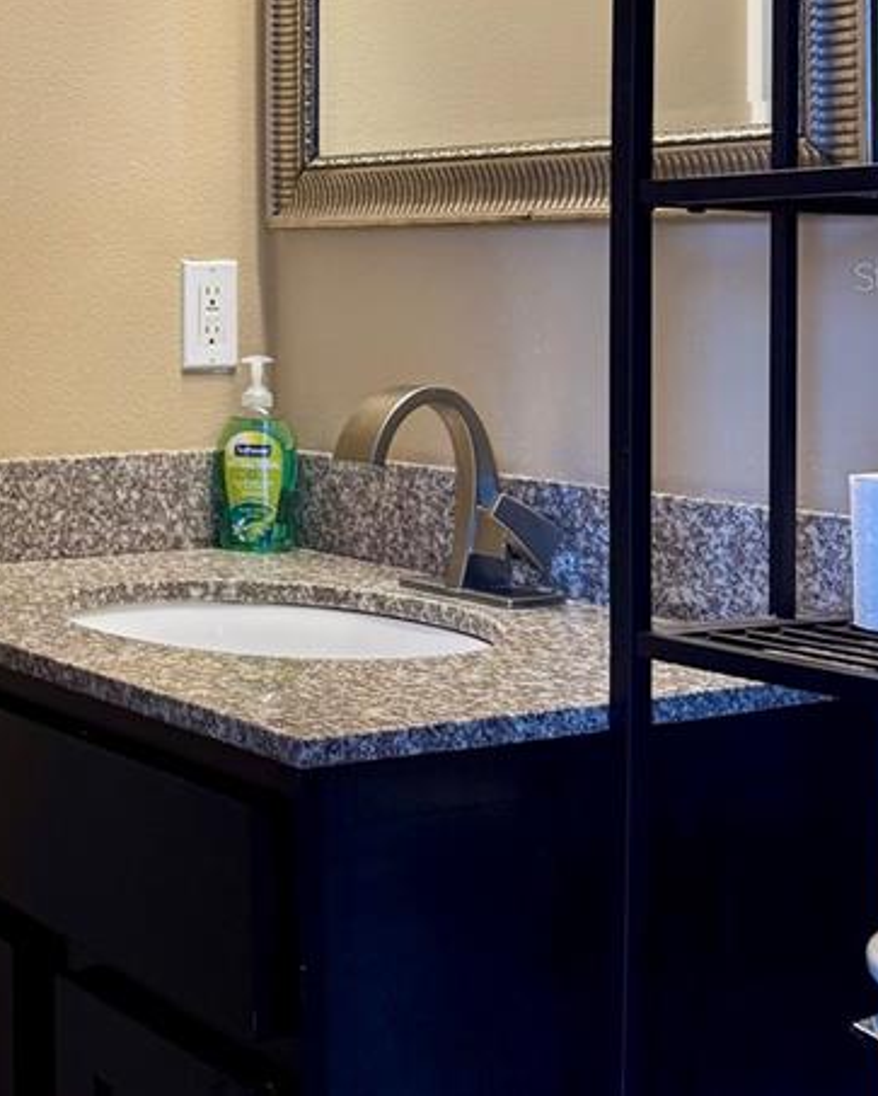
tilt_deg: +0.9
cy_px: 276
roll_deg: +0.8
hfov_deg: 23.3
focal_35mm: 62
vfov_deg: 30.0
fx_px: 2012
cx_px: -63
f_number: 1.78
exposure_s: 1/60
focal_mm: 6.76
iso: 160
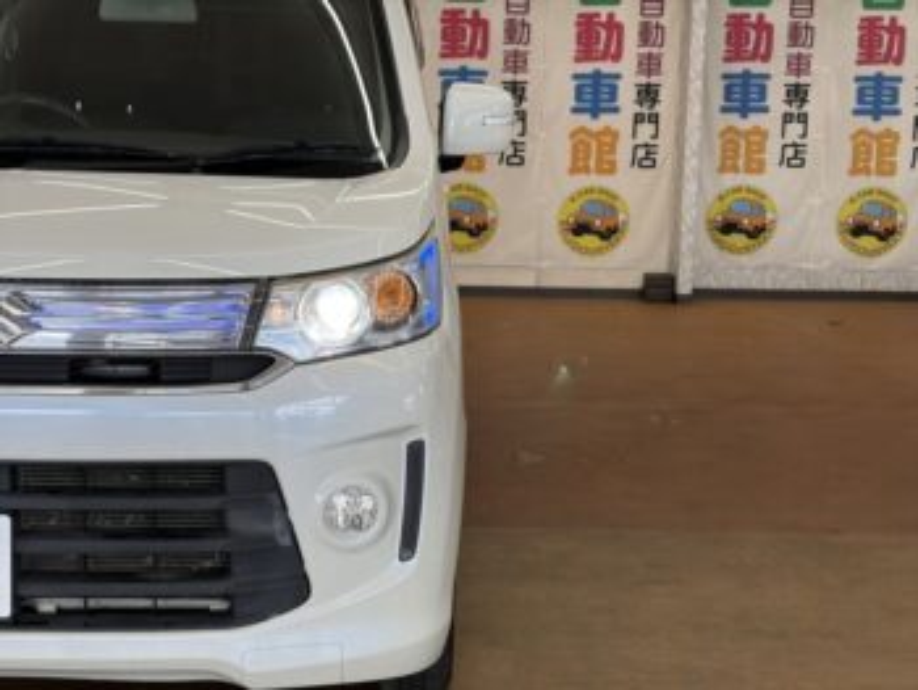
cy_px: 345
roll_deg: -0.9
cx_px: 459
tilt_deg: -7.7
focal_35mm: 52
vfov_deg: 28.1
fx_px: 1380
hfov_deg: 36.8
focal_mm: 5.96
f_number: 1.6
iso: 32
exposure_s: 1/208
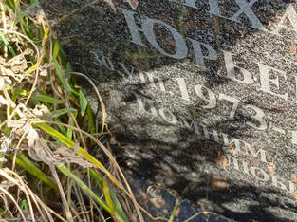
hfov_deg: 29.4
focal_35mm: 64
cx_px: 248
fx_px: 548
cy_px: 52
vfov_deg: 22.6
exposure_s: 1/122
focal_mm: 4.76
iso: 112
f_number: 1.69
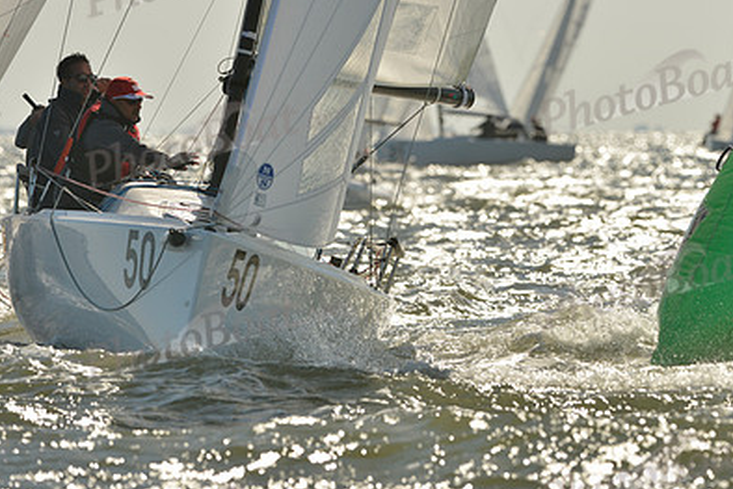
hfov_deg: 4.7
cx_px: 445
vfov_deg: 3.1
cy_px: 211
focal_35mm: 442
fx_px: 9002
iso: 200
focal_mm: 300
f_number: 6.3
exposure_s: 1/1600
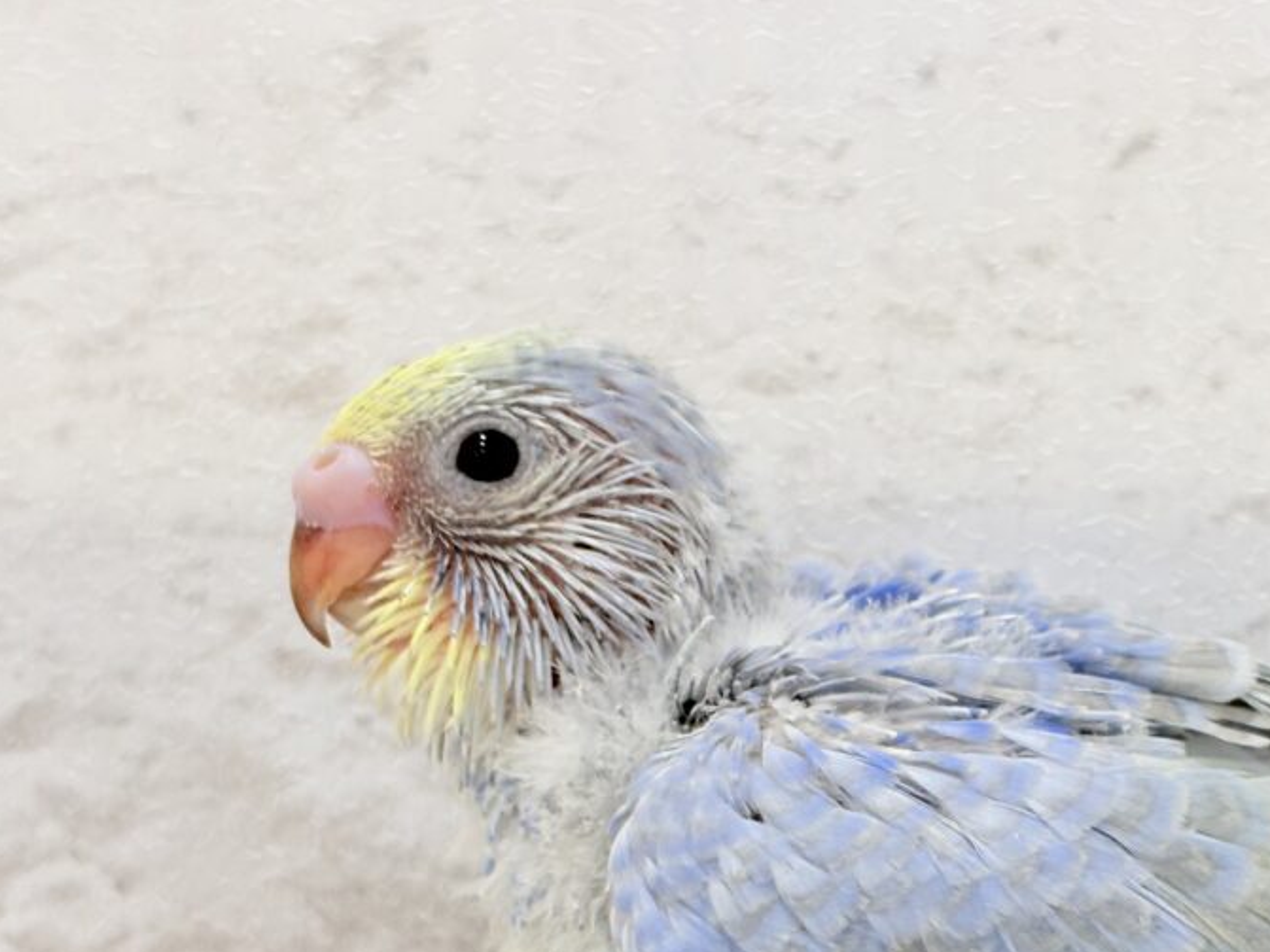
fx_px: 3411
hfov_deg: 20.8
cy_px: 725
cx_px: 1033
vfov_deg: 15.8
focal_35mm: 93
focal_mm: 5.96
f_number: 1.6
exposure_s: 1/50
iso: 50
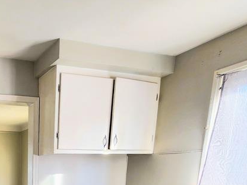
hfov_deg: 48.0
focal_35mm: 32
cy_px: 221
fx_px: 228
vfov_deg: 35.2
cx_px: 6
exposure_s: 1/60.2
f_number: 2.2
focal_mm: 2.2
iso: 80
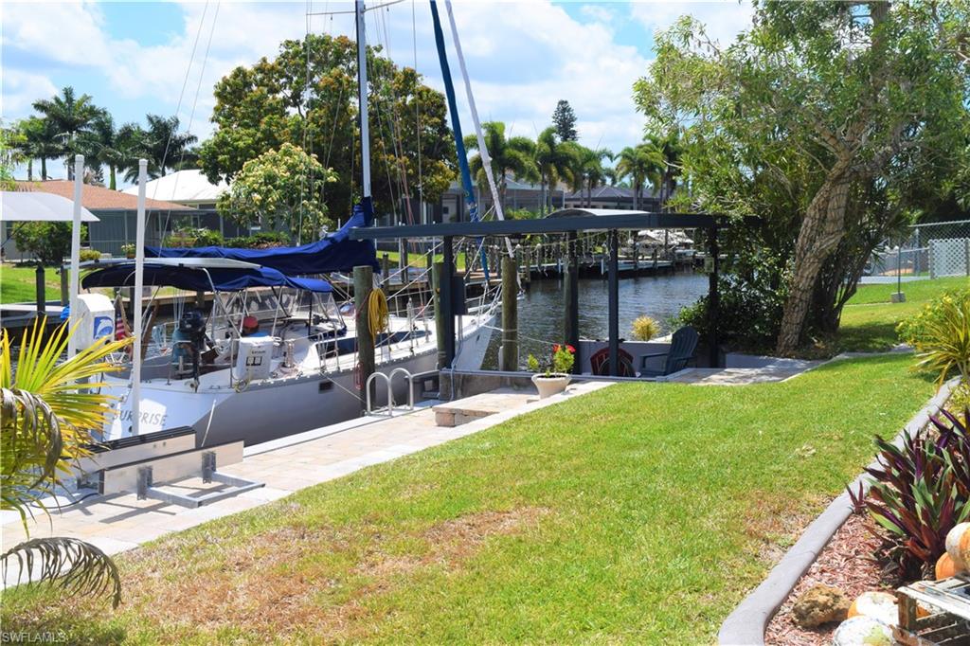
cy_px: 323
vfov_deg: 33.0
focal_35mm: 40
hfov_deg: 47.9
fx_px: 1091
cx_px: 485
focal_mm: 27
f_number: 10
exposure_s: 1/400
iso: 200
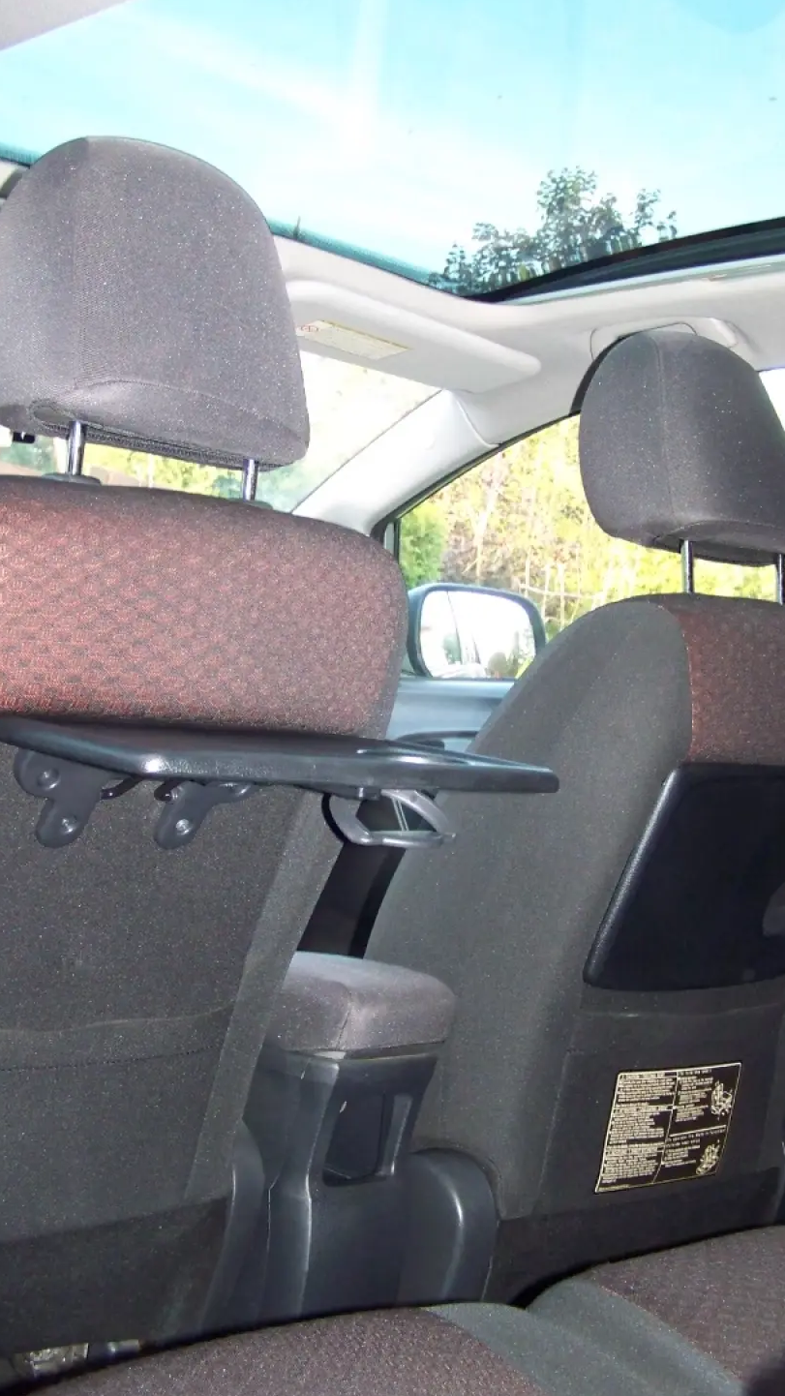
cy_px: 686
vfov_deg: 42.1
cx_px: 390
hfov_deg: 24.4
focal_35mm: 49
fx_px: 1813
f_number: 2.8
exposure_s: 1/40
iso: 200
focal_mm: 6.3
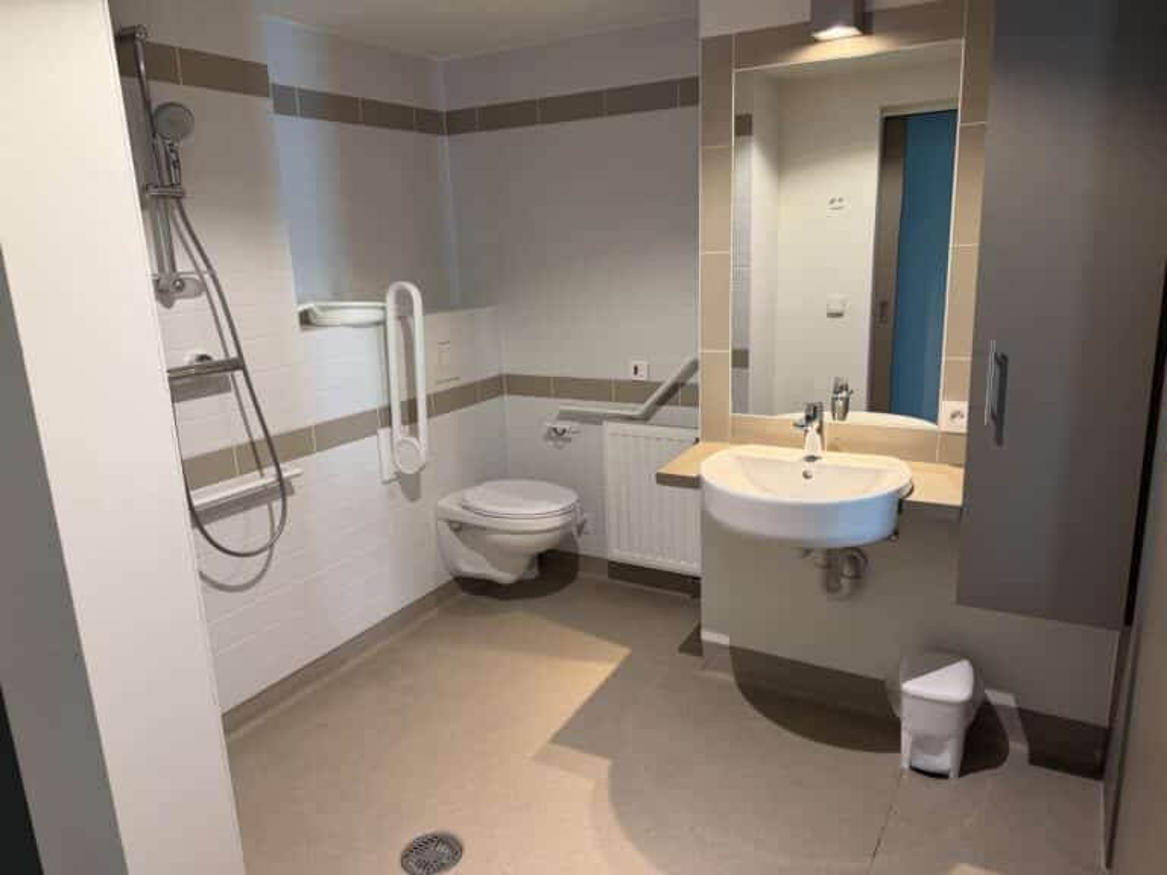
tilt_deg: -13.5
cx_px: 584
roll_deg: +2.8
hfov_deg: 71.6
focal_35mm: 24
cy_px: 438
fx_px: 809
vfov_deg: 56.8
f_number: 1.78
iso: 125
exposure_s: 1/50
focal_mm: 6.76
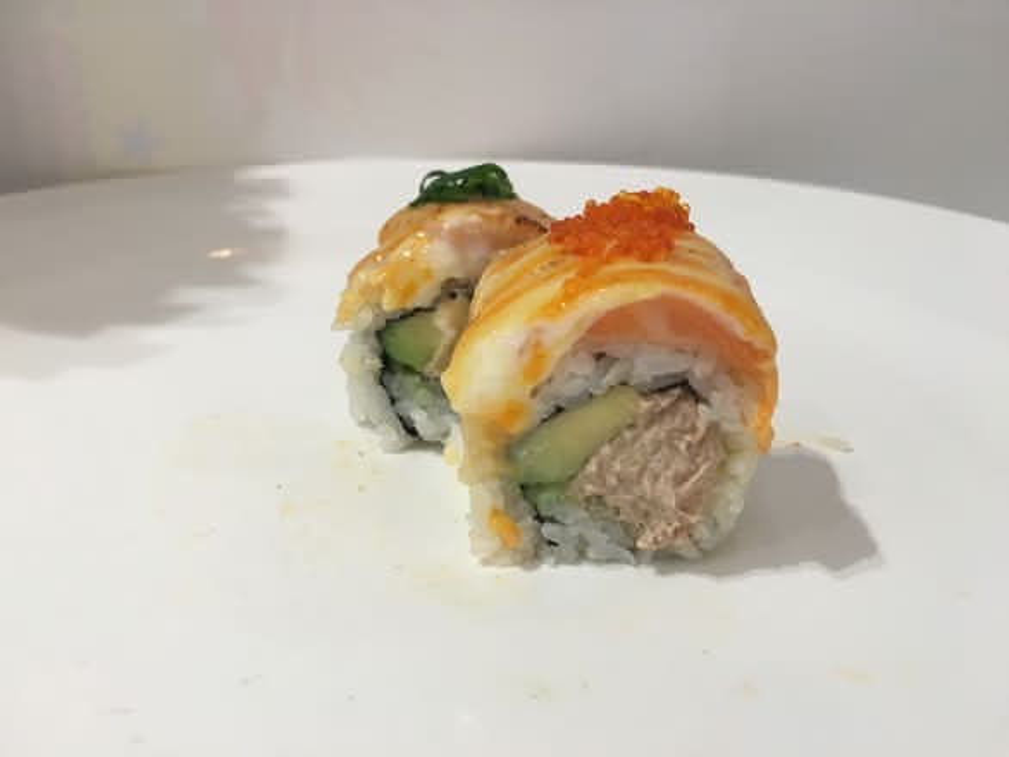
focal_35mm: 29
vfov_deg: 48.3
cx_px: 504
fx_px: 846
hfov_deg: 61.6
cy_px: 378
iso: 40
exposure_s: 1/33
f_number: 2.2
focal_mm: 4.15
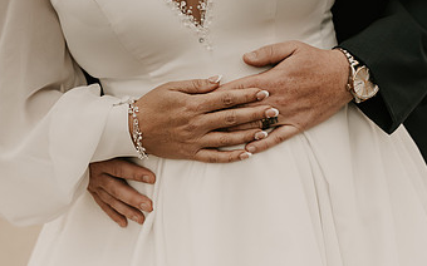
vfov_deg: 15.0
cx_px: 171
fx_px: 1012
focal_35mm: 87
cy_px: 145
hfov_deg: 23.8
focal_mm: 50
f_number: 2.5
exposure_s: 1/8000
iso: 640
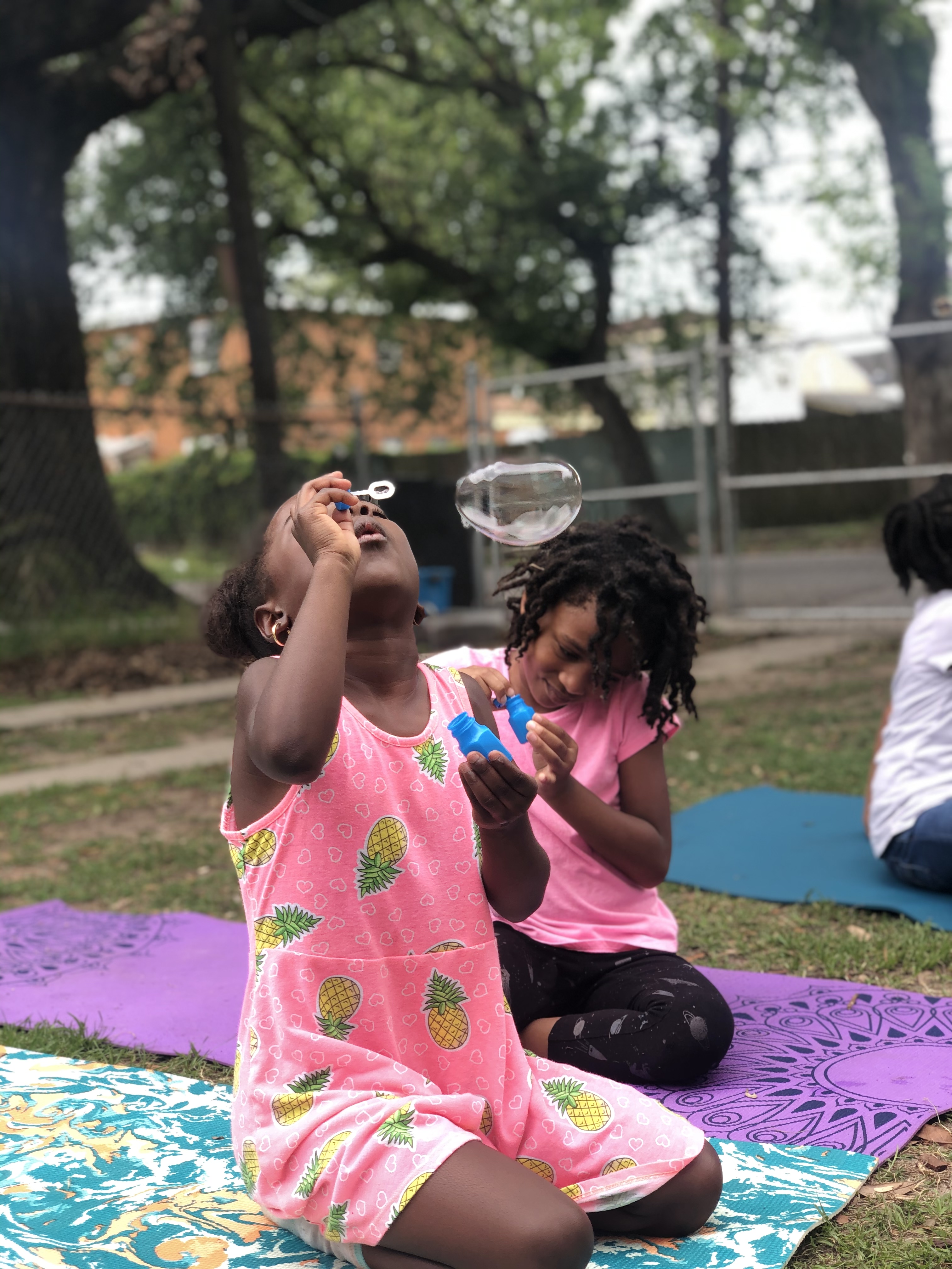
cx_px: 476
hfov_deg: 28.0
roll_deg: +4.1
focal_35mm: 52
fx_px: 1907
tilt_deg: -3.3
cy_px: 634
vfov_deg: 36.8
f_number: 2.4
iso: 16
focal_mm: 6
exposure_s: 1/128
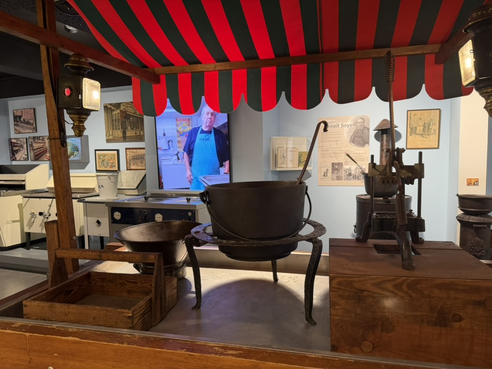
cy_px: 184
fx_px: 341
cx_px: 246
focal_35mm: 24
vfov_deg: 56.8
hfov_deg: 71.6
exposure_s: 1/113
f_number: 1.78
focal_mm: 6.76
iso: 200
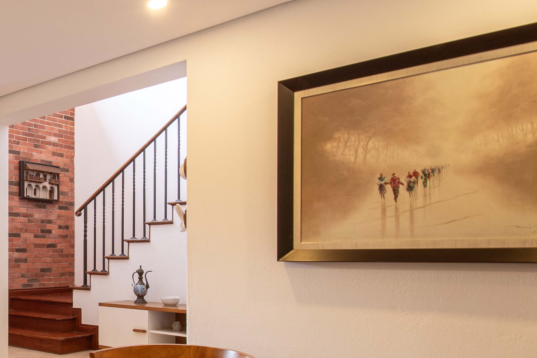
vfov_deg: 36.2
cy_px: 261
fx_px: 537
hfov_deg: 44.9
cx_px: -2
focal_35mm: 36
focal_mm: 10
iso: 125
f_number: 9
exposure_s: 1/1.67
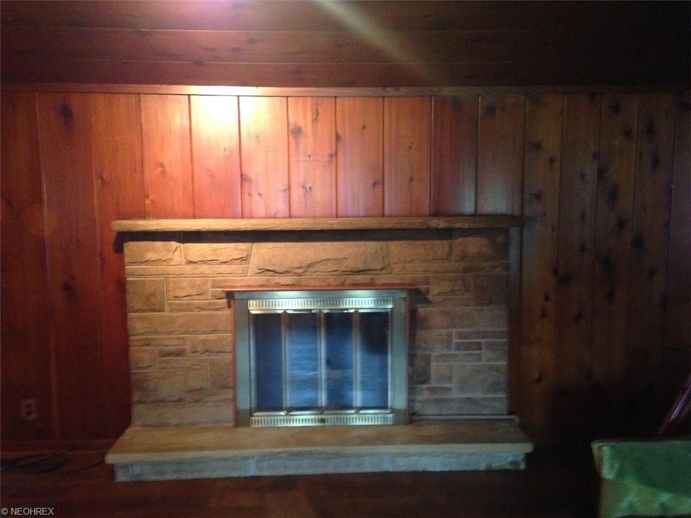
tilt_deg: -7.2
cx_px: 346
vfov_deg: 42.9
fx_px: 659
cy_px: 259
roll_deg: -0.4
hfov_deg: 55.4
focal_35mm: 33
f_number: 2.4
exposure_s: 1/15
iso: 500
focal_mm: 4.12
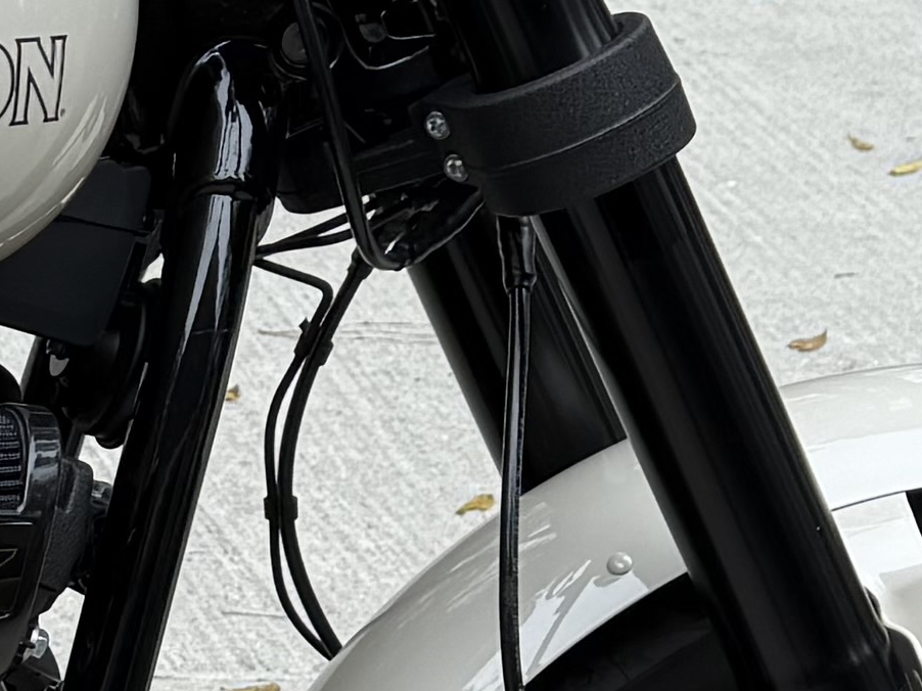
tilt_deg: -28.9
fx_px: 4047
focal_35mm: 152
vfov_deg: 9.6
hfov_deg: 11.6
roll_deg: -1.1
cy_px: 777
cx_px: -944
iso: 80
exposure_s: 1/1192
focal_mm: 6.76
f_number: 1.78
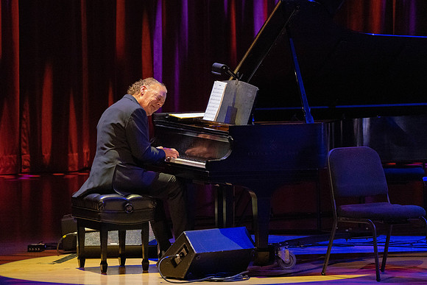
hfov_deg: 5.0
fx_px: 4920
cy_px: 123
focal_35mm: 415
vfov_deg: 3.3
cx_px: 184
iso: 8000
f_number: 6.3
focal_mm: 364
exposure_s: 1/250
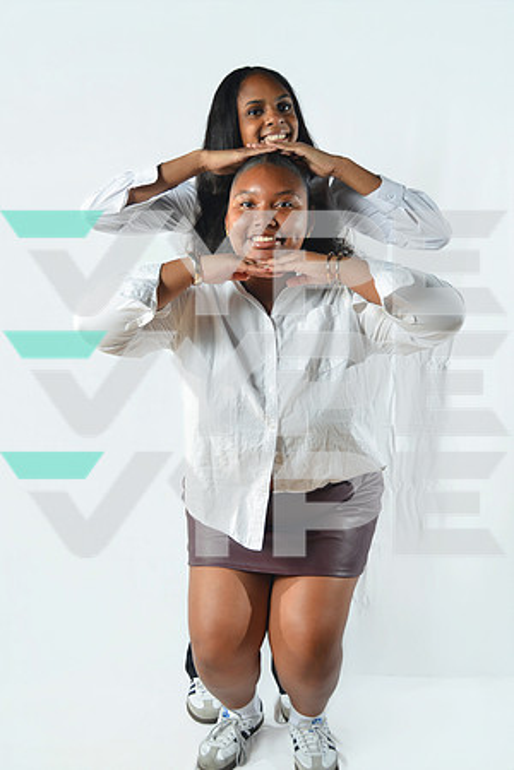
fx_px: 814
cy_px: 385
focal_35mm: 38
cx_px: 257
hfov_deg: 35.1
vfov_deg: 50.7
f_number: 5.6
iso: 200
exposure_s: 1/200
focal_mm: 38
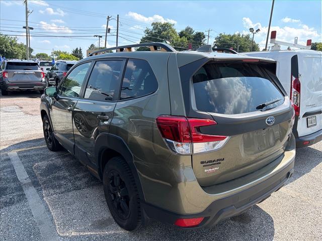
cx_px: 161
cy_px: 120
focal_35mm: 24
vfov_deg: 56.8
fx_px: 223
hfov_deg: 71.6
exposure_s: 1/2907
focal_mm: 6.76
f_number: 1.78
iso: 100
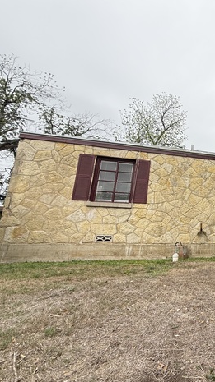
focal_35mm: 21
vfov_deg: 83.9
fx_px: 213
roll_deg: -1.3
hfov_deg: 40.4
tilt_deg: +10.4
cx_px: 249
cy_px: 191
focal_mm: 2.22
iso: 50
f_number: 2.2
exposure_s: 1/241
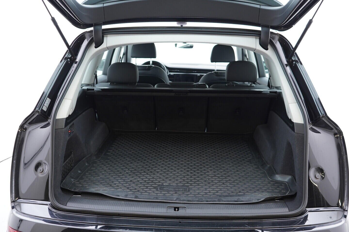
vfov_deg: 36.9
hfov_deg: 53.1
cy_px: 116
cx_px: 174
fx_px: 349
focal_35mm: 36
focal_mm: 24
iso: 250
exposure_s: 1/40
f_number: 2.8
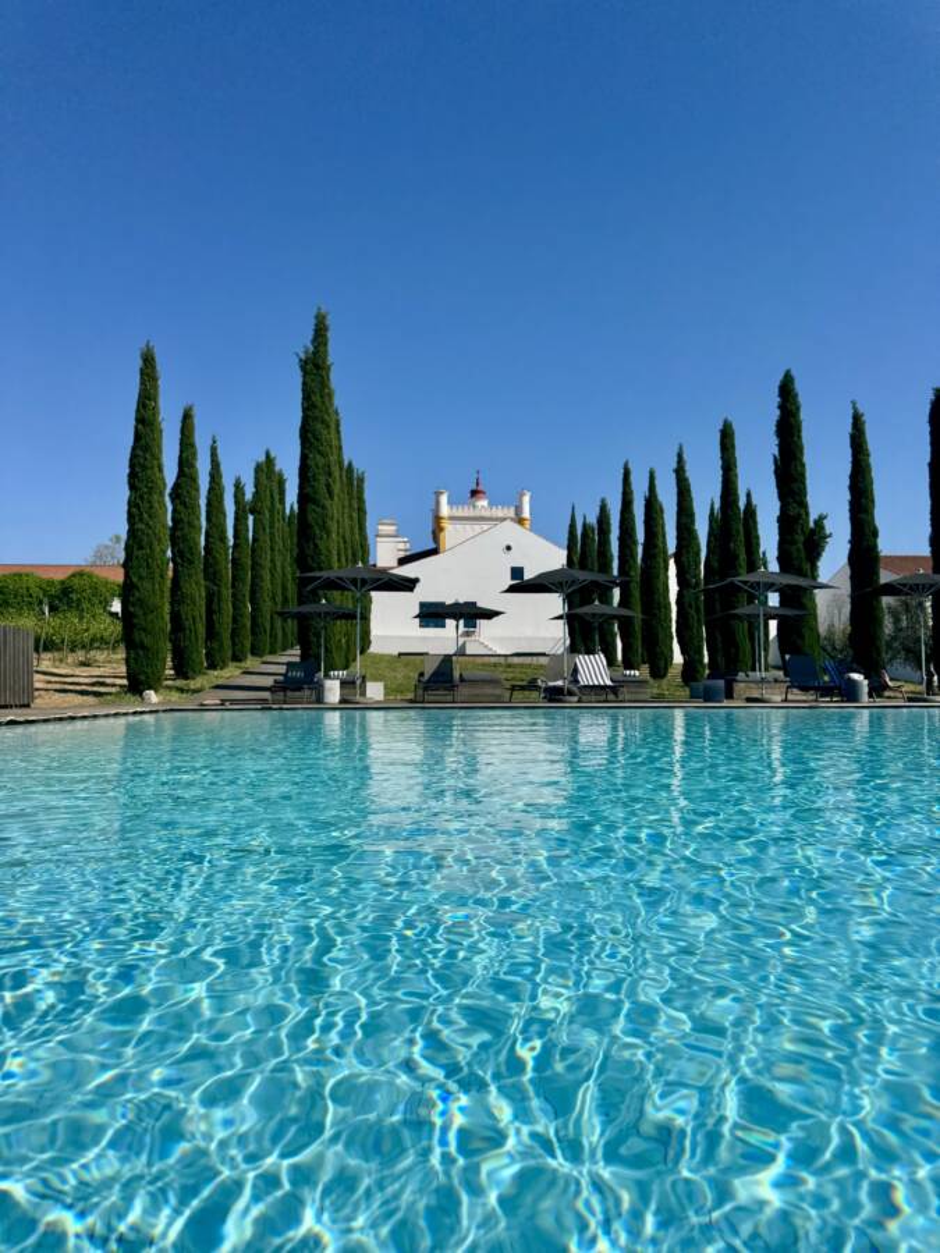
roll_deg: +0.4
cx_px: 470
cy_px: 626
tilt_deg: +3.4
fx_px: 869
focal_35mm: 24
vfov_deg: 71.6
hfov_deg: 56.8
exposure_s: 1/10417
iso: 80
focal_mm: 6.76
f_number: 1.78
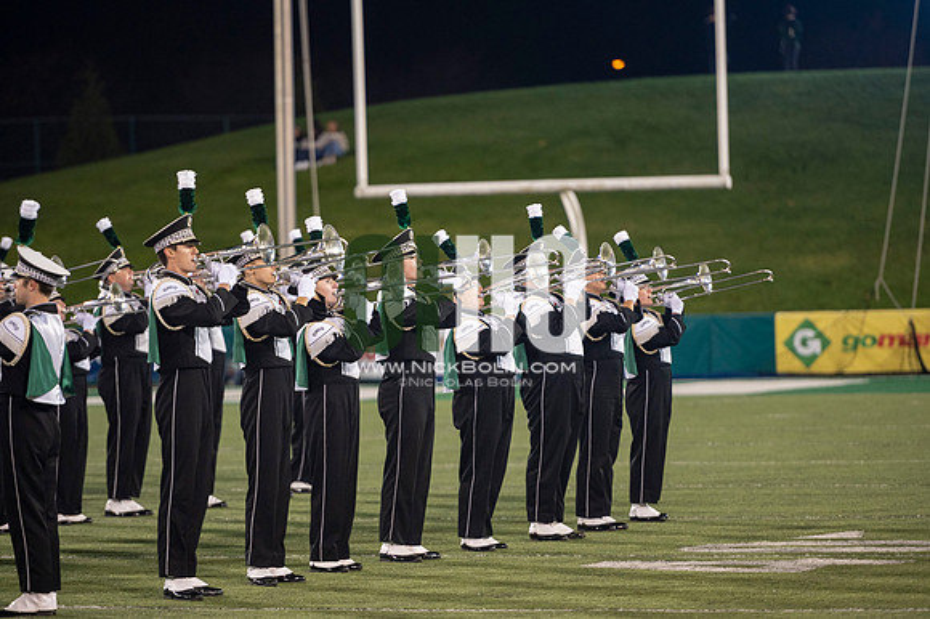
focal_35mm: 200
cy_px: 310
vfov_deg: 6.9
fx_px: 5164
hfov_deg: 10.3
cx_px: 465
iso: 1000
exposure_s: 1/500
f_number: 2.8
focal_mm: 200
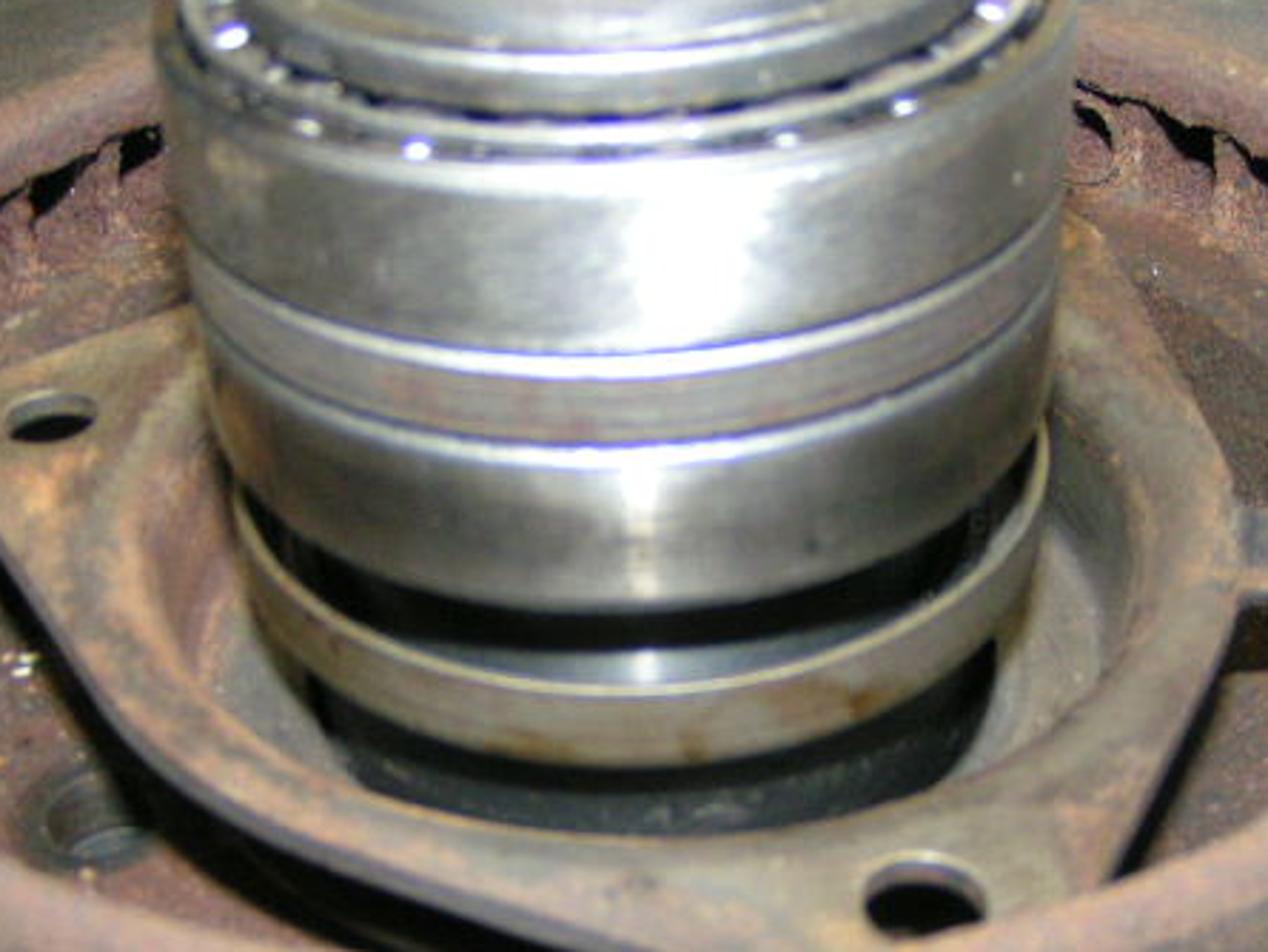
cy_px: 553
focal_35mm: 59
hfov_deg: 32.7
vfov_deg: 24.8
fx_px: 2162
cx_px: 667
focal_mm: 6.3
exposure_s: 1/50
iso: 200
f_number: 2.8
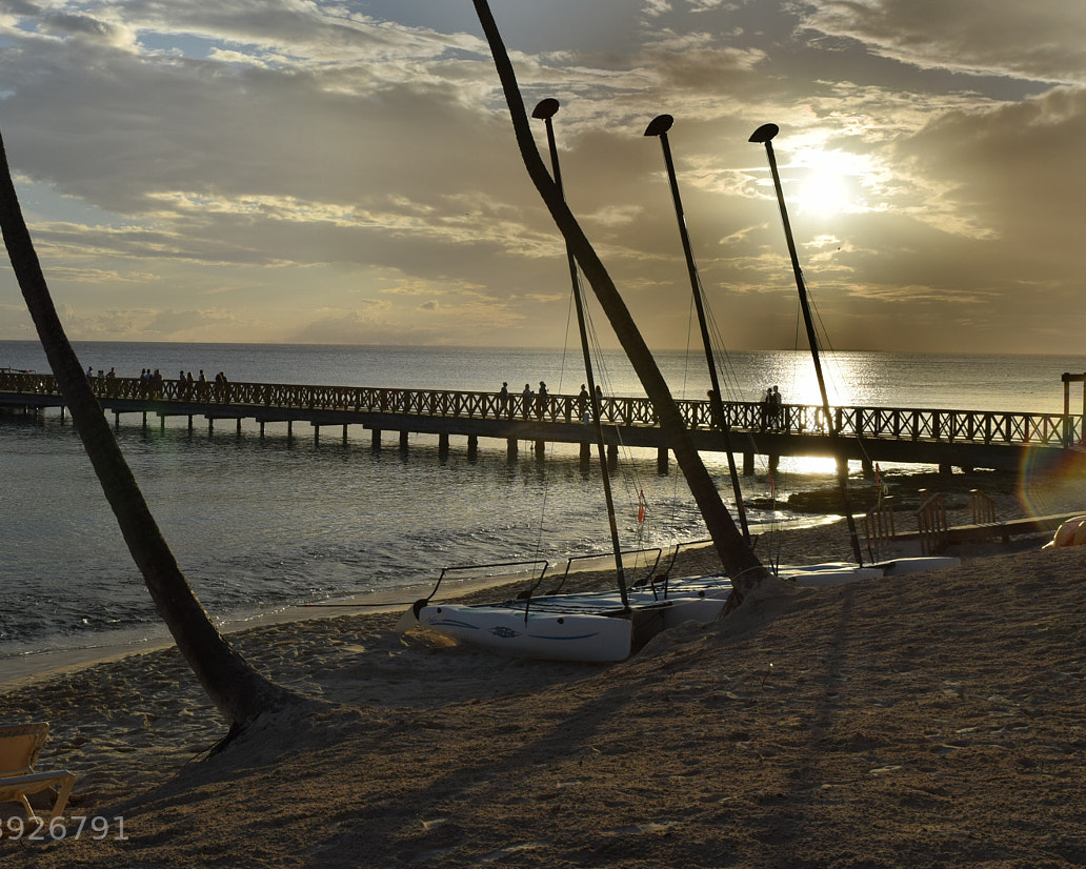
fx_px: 1543
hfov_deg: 38.6
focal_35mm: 48
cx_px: 421
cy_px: 350
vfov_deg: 31.4
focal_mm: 22
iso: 100
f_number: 9
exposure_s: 1/500
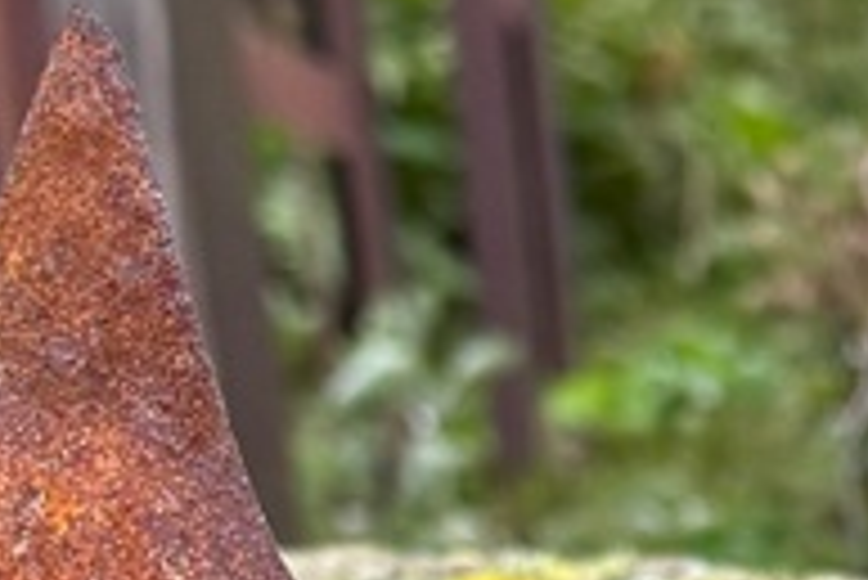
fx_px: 4995
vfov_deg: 6.4
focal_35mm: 207
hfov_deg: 9.8
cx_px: 1075
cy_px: 1322
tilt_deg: -10.4
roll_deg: +1.9
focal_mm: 6.76
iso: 200
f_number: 1.78
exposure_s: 1/121
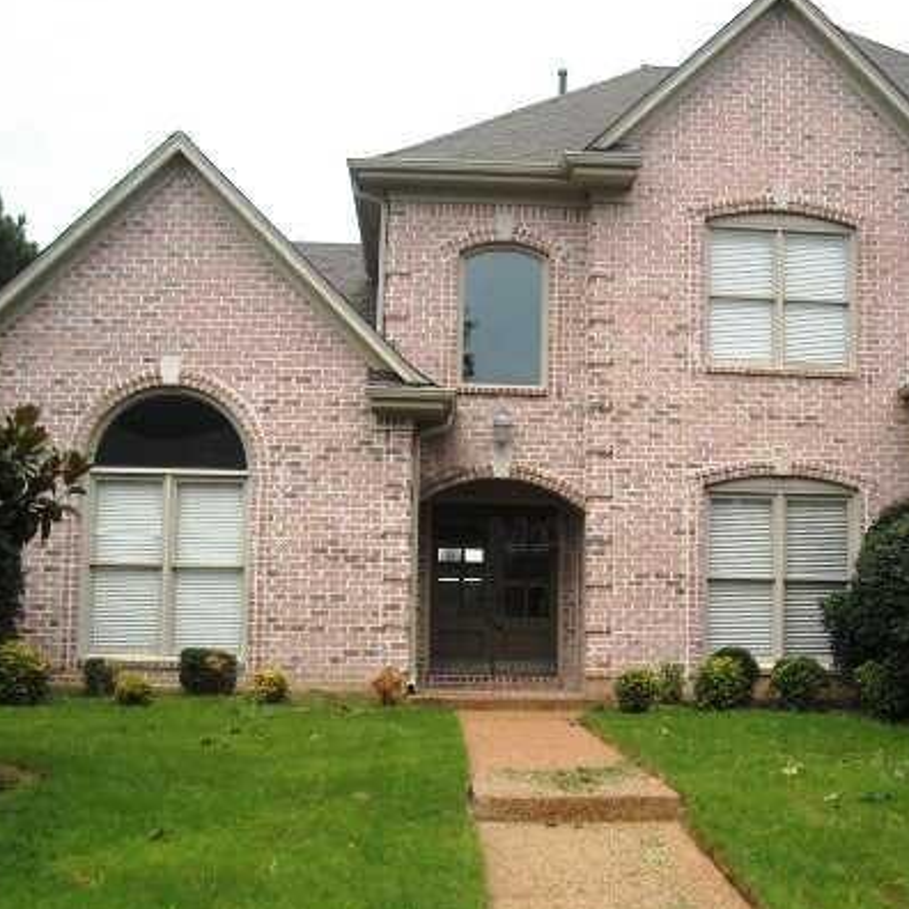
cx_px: 567
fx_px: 1485
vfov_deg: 33.9
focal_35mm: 50
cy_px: 535
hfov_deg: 33.9
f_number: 5.6
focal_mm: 5.7
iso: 77
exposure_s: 1/250
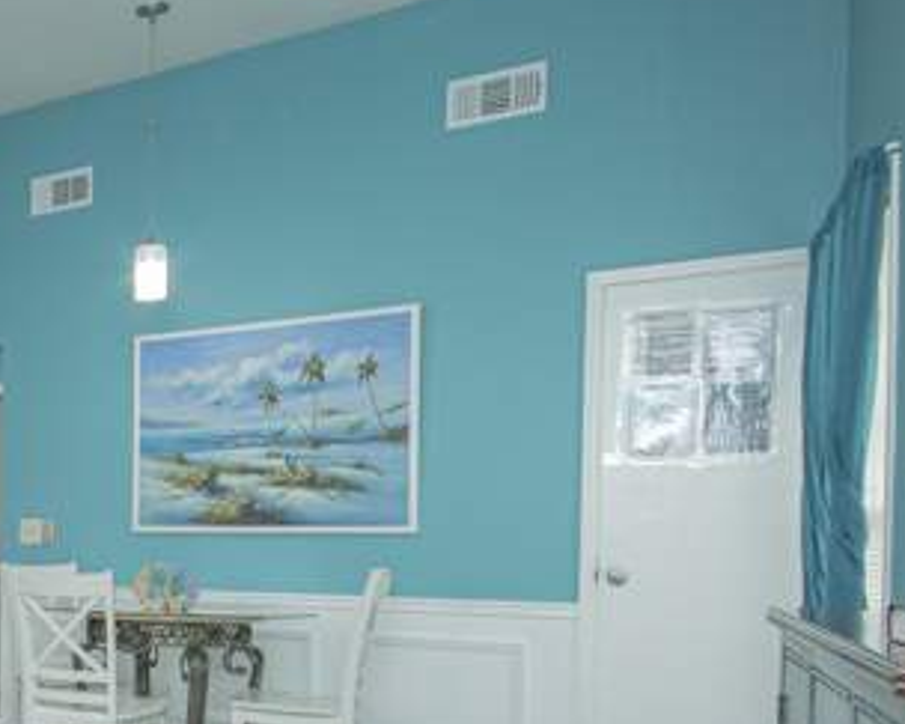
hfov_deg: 38.3
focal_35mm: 37
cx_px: -146
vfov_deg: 38.9
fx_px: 991
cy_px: 554
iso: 400
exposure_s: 1/25
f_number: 8
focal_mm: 10
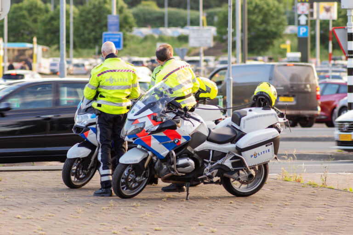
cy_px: 118
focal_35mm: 300
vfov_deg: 4.6
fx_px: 2940
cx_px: 176
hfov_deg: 6.9
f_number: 4
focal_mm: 200
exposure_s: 1/125
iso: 200
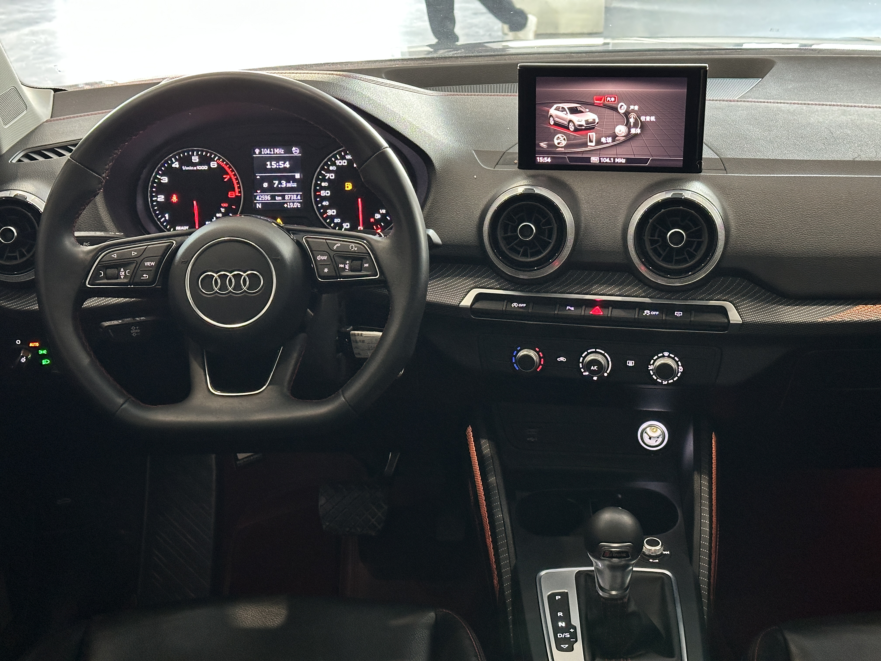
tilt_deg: -22.2
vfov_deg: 30.3
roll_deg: +2.0
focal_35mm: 48
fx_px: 1222
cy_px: 330
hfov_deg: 39.7
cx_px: 440
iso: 320
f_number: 1.78
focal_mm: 6.86
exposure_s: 1/40
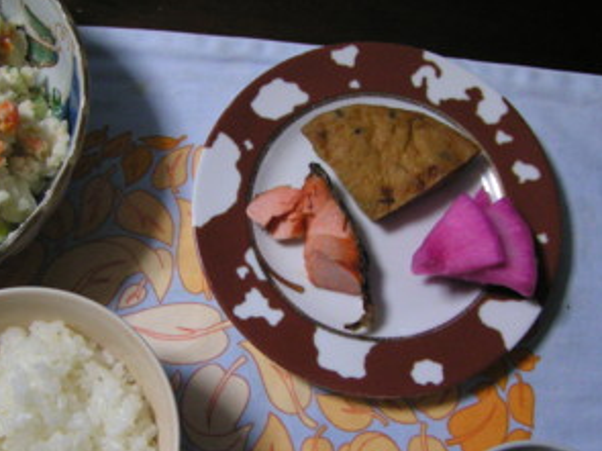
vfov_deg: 25.1
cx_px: 239
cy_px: 290
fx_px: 1008
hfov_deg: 33.1
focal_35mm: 58
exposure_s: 1/50
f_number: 2.8
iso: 160
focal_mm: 5.8
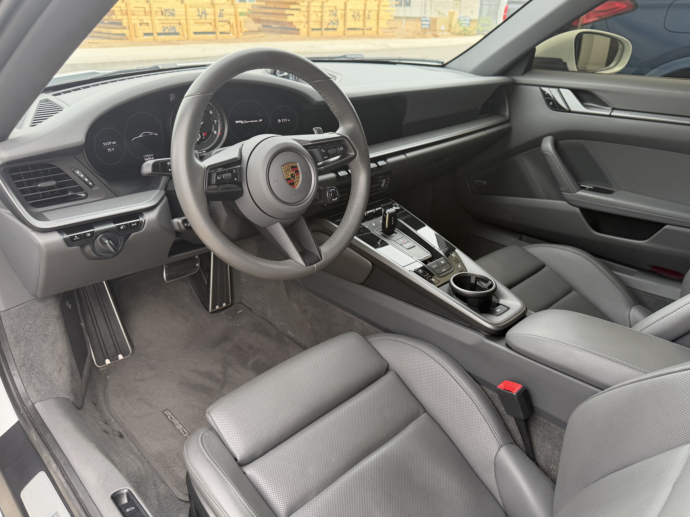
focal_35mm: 26
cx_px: 365
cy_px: 238
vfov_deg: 53.0
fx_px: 518
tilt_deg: -24.1
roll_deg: -0.3
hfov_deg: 67.3
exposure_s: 1/209
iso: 125
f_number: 1.78
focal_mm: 6.76
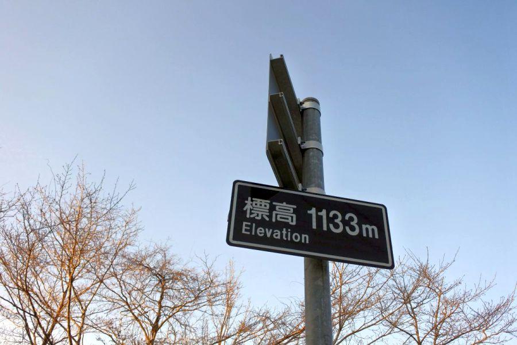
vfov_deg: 42.3
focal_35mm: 31
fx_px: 445
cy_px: 172
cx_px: 258
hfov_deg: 60.3
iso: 160
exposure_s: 1/500
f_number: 3.8
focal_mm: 11.6
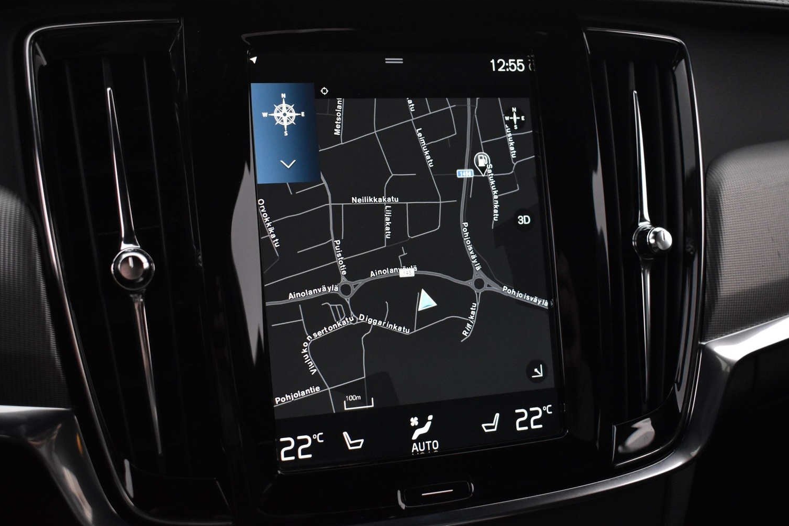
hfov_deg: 47.9
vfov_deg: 33.0
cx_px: 366
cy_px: 264
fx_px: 888
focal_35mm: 41
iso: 2500
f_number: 4
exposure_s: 1/40
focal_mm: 25
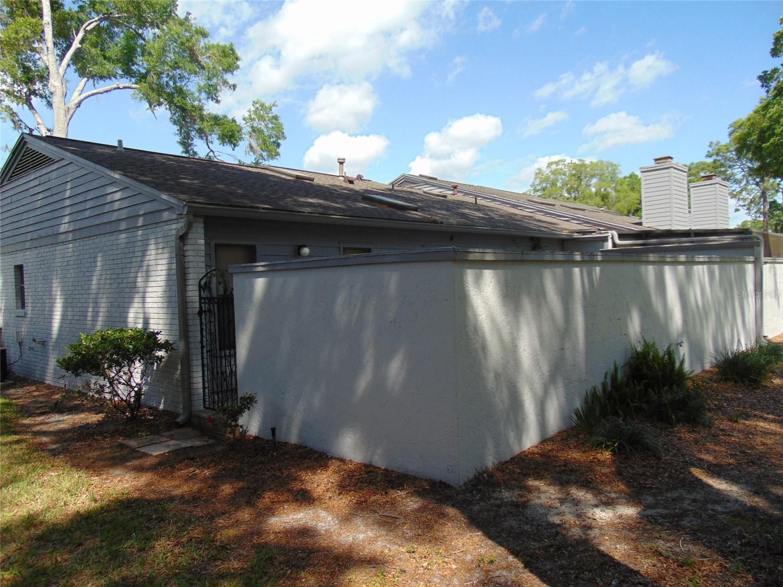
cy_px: 294
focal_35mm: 25
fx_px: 565
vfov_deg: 54.9
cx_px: 392
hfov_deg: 69.4
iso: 80
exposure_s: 1/800
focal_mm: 4.5
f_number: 3
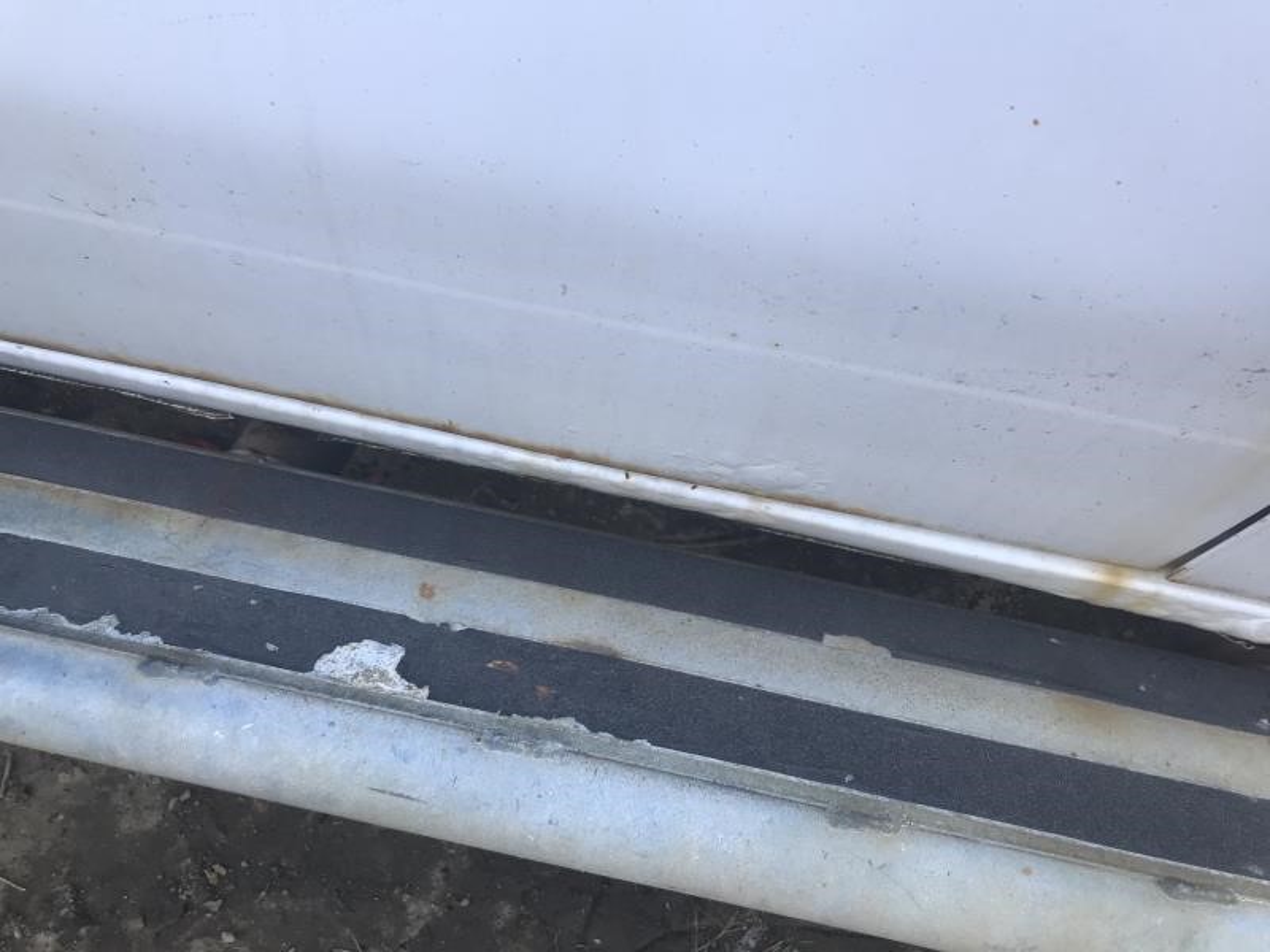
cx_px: 635
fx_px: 1027
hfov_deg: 63.4
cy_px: 476
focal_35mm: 28
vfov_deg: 49.7
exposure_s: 1/120
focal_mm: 3.99
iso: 25
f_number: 1.8
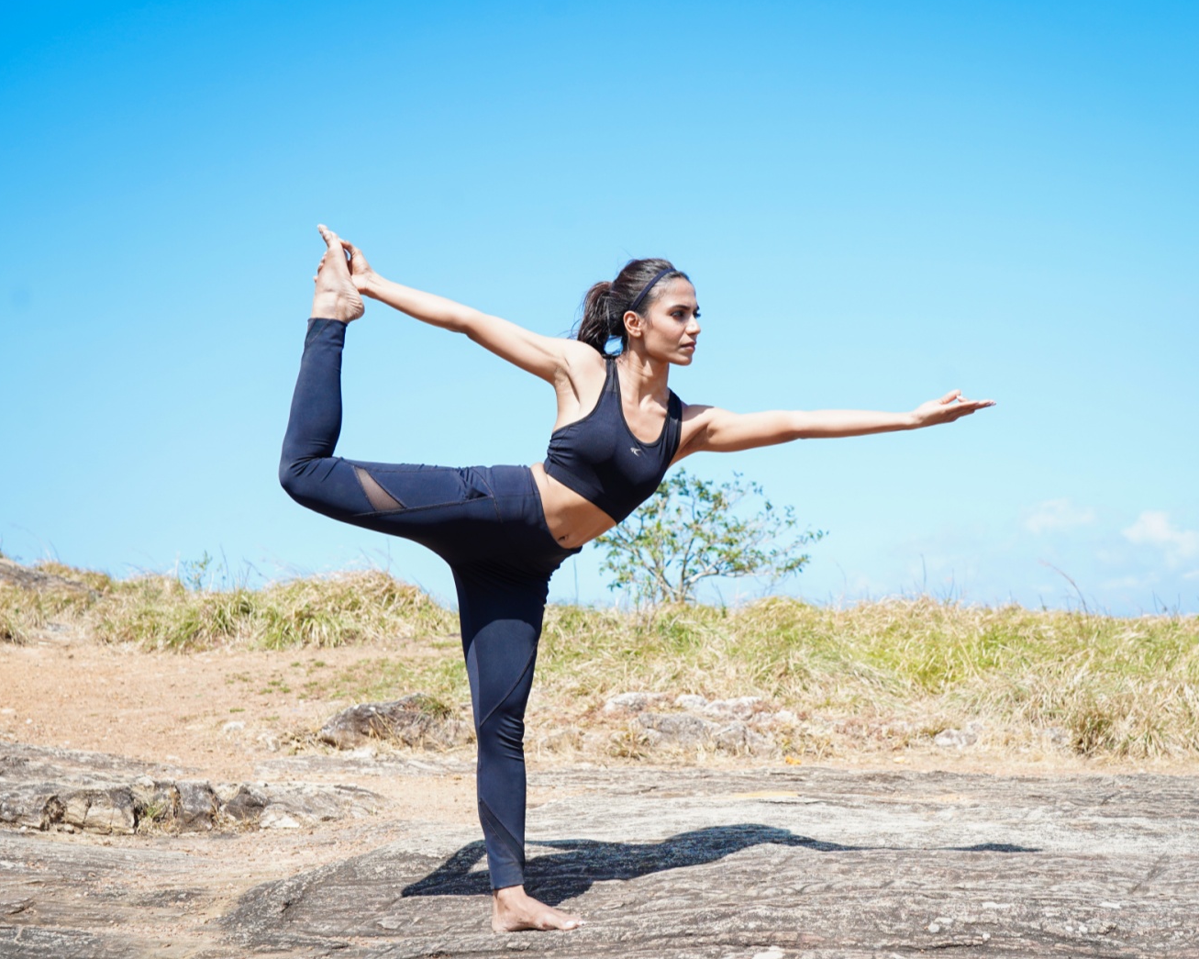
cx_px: 671
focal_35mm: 54
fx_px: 1916
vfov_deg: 28.1
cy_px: 479
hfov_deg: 34.7
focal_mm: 47
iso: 200
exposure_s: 1/500
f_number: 5.6
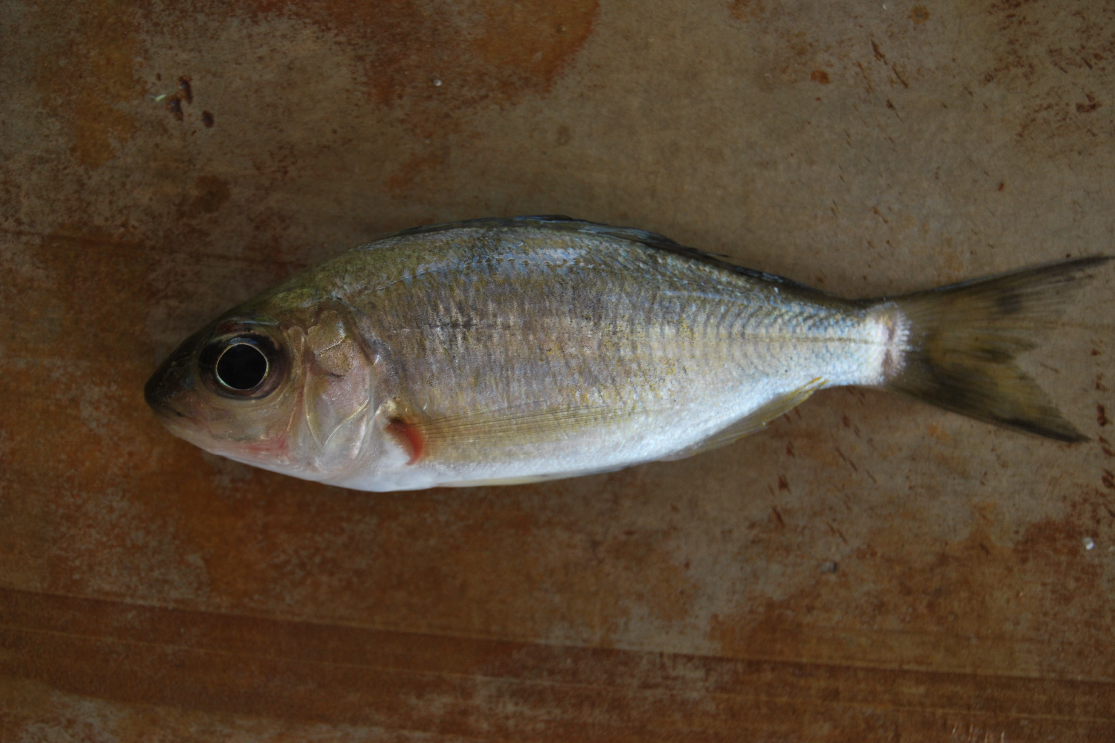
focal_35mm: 84
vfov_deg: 16.4
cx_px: 562
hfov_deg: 24.3
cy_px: 366
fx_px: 2586
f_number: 5.6
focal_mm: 55
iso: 200
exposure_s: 1/125
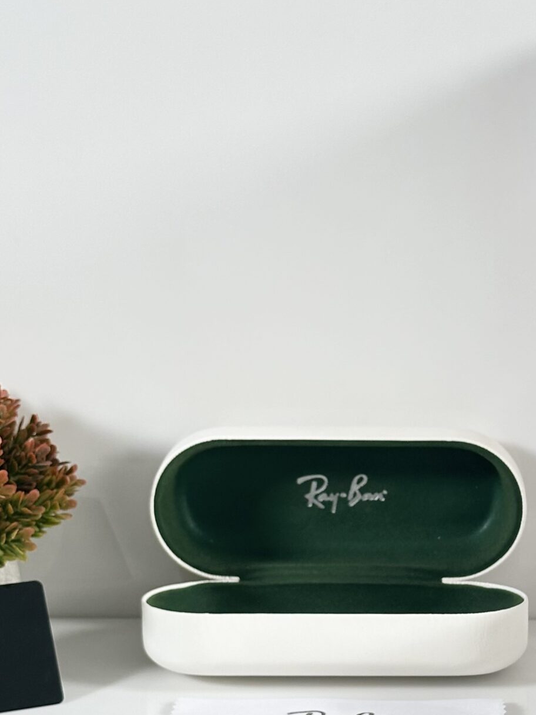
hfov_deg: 14.5
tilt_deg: -21.3
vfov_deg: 19.1
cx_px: 480
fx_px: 2086
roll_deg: -0.3
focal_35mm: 101
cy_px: 633
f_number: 1.78
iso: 80
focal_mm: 6.86
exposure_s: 1/102
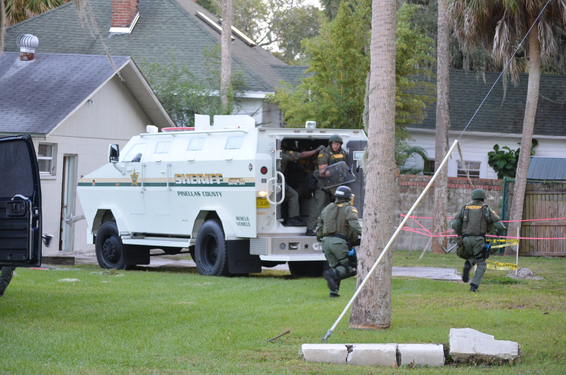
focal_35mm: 123
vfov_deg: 11.1
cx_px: 283
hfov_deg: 16.7
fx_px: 1930
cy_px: 188
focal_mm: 82
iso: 400
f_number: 5
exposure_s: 1/100
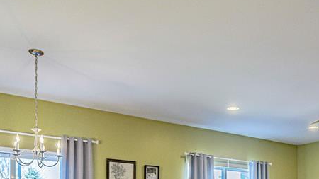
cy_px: 224
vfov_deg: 24.6
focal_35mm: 43
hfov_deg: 46.2
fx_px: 364
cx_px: 225
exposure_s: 1/800
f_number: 4
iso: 1250
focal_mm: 17
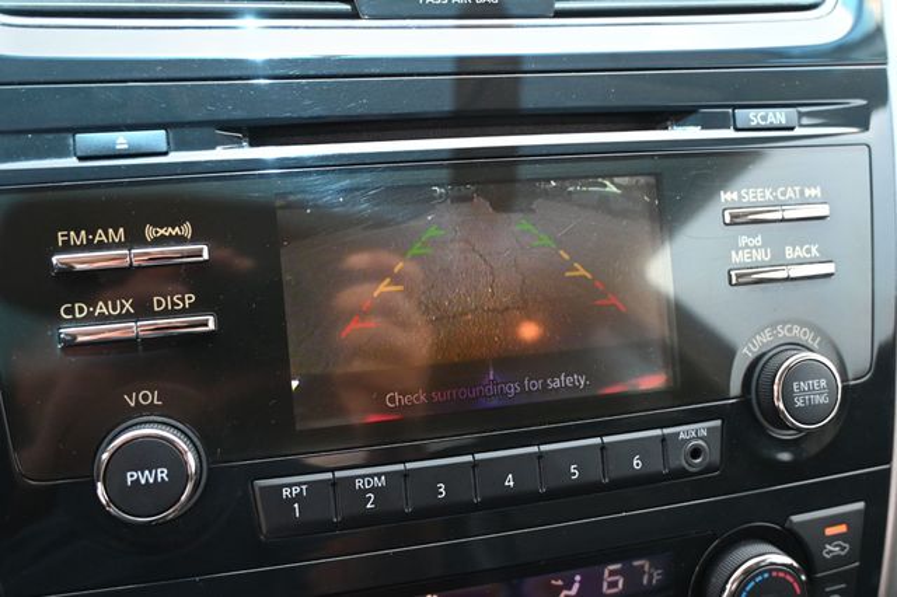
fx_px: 803
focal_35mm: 32
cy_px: 298
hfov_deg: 58.4
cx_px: 448
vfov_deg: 40.8
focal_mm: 21.5
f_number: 4
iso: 900
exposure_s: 1/125
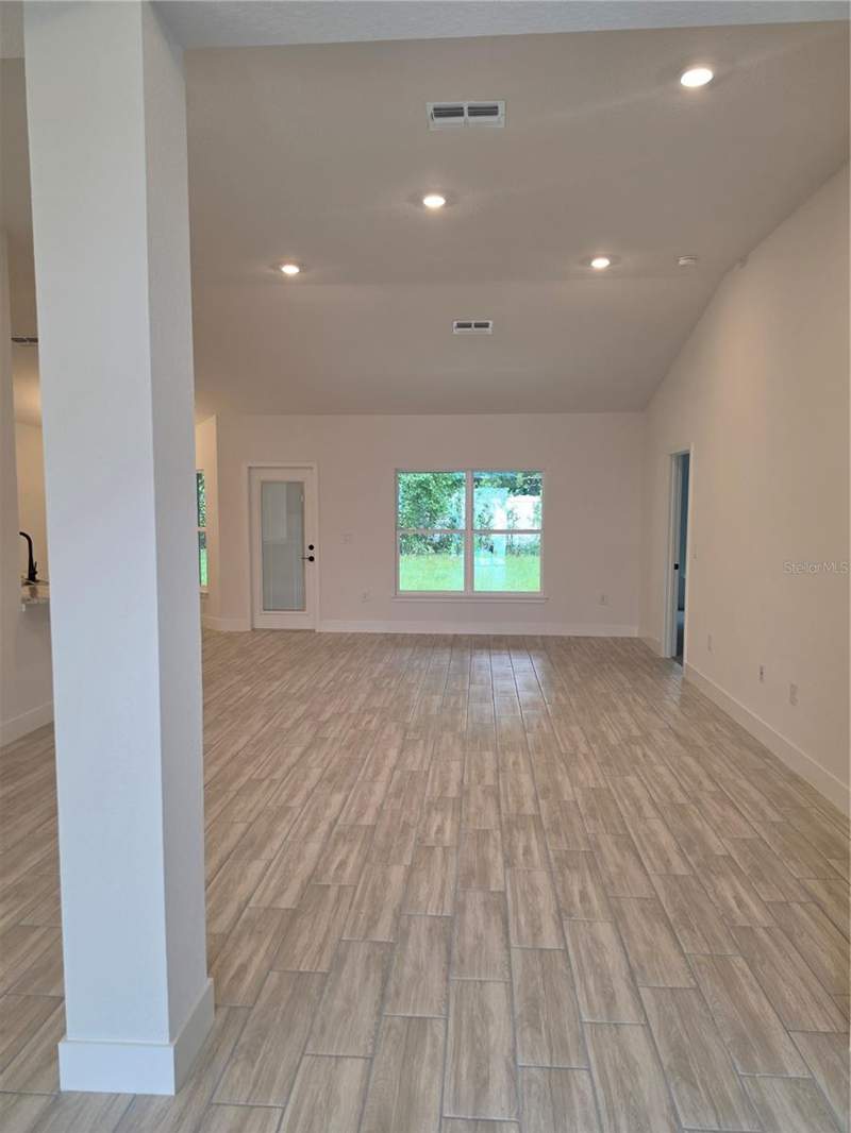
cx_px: 426
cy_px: 566
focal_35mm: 23
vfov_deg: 73.9
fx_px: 754
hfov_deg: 58.9
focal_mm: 6.5
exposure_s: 1/120
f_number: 1.4
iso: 80
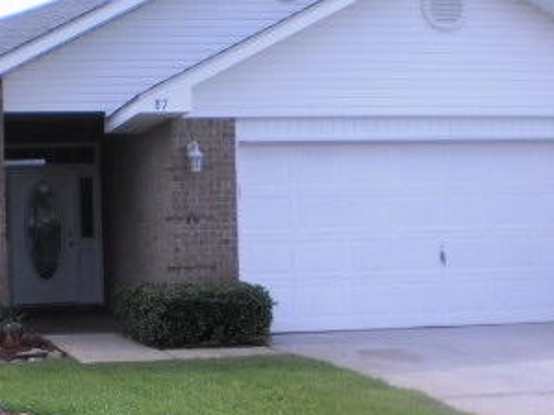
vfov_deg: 19.1
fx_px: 1232
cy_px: 252
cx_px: 126
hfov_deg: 25.0
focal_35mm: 77
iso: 100
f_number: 4.6
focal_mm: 6.3
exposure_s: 1/500
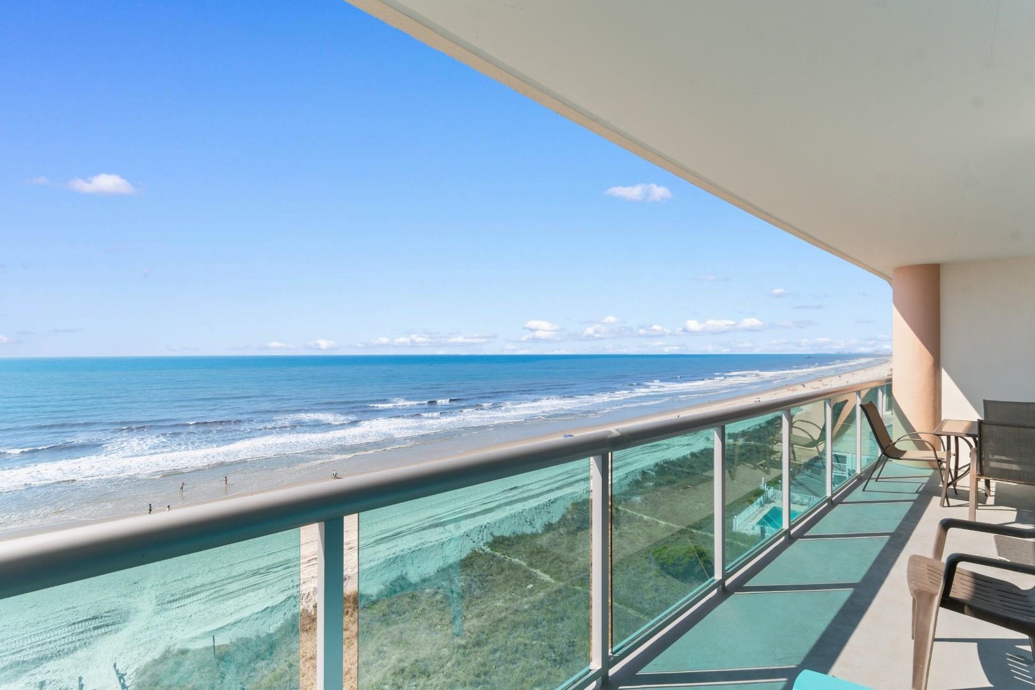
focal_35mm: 15
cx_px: 518
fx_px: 431
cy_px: 345
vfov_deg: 77.3
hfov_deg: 100.4
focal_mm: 10
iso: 100
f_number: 7.1
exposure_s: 1/200
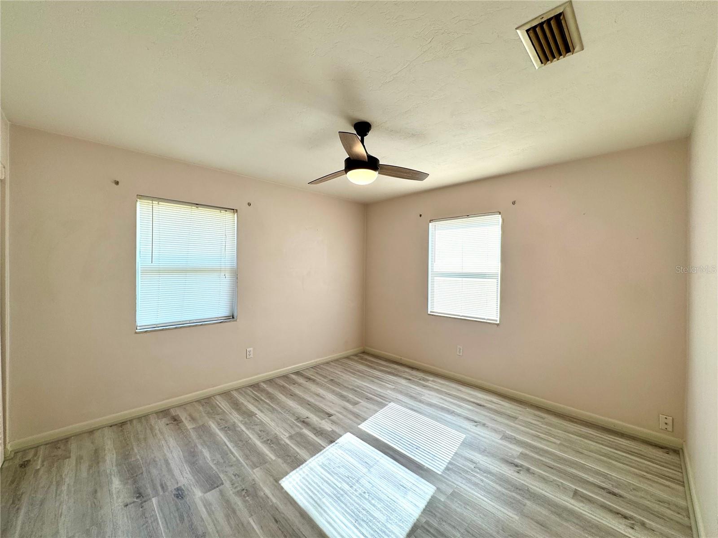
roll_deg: -0.8
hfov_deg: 102.1
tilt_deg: -1.1
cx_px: 359
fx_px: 290
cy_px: 269
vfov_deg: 85.7
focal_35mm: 14
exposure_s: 1/146
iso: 40
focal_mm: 2.22
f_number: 2.2
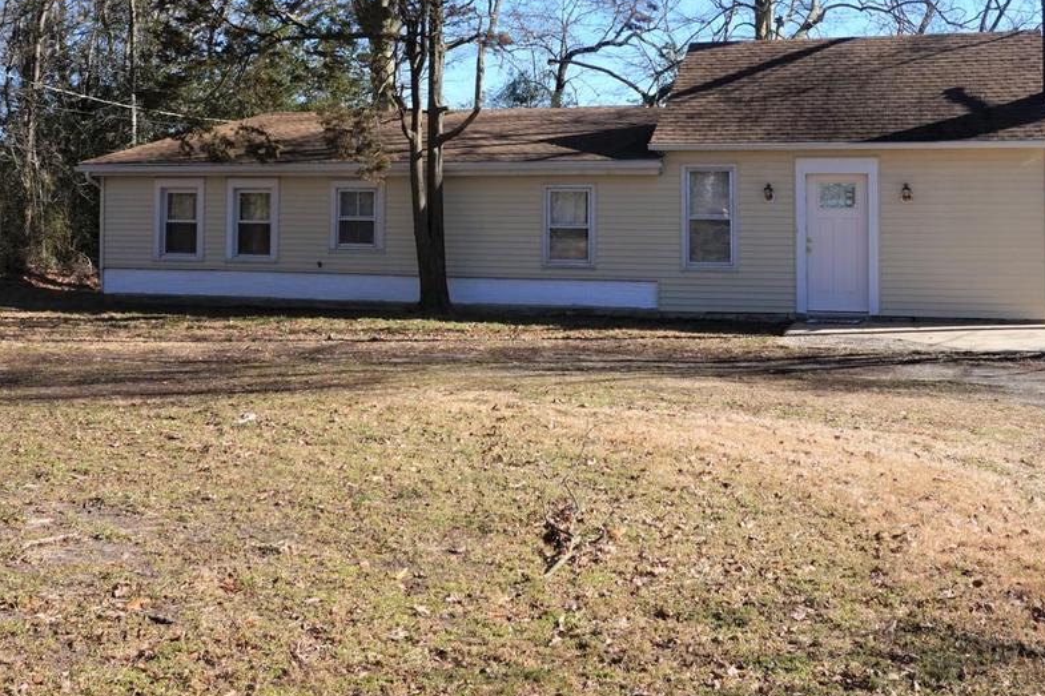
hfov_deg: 44.5
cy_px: 149
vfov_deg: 29.9
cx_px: 509
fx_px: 1277
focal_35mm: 44
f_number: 13
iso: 100
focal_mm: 16
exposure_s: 1/80
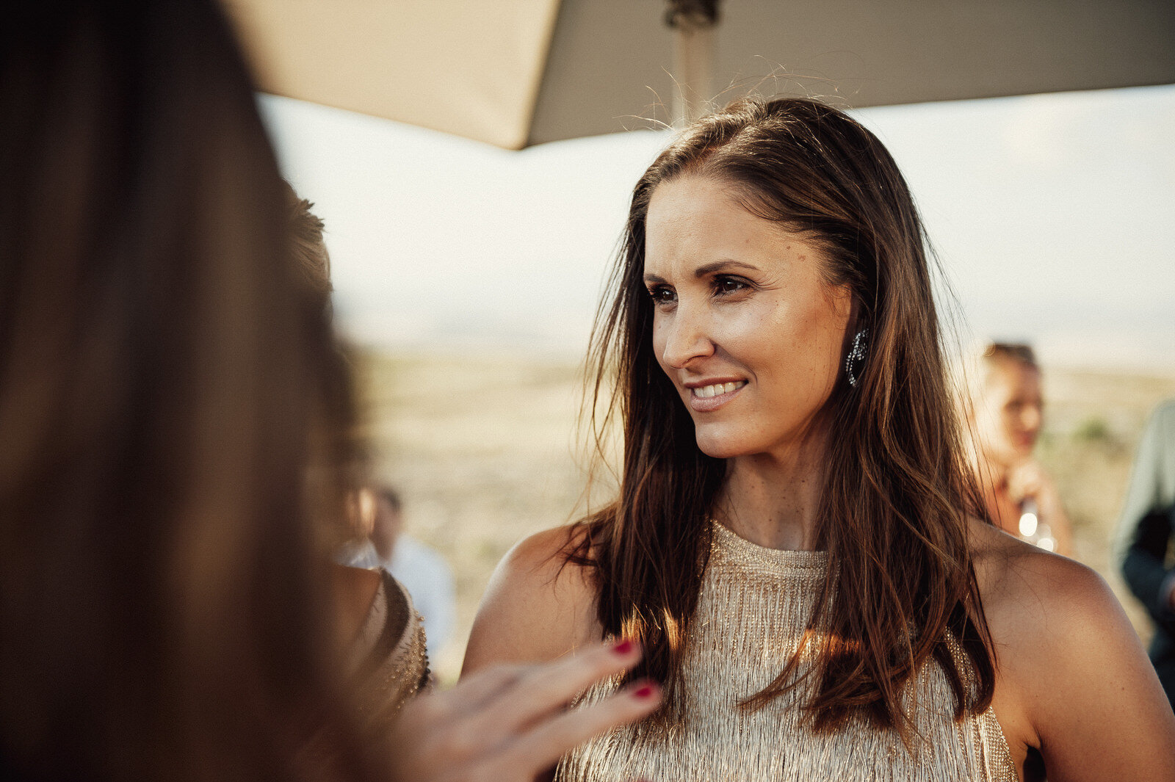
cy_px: 391
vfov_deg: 23.4
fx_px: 1892
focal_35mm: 58
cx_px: 588
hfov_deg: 34.5
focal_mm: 58
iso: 200
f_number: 2.8
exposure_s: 1/1250
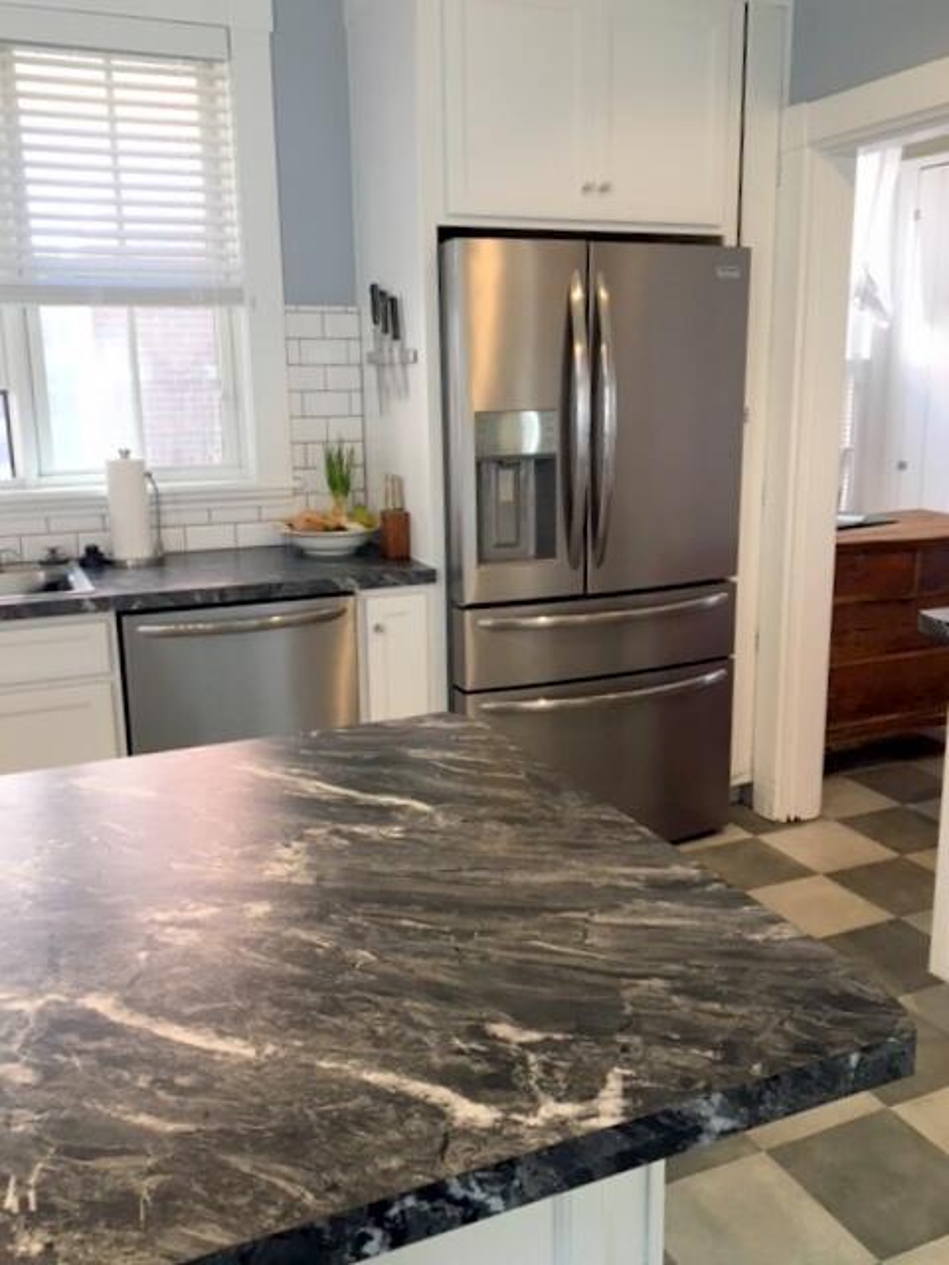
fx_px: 1060
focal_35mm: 29
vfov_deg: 61.7
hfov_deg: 48.2
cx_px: 474
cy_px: 632
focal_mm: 4.15
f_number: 2.2
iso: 32
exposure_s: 1/30
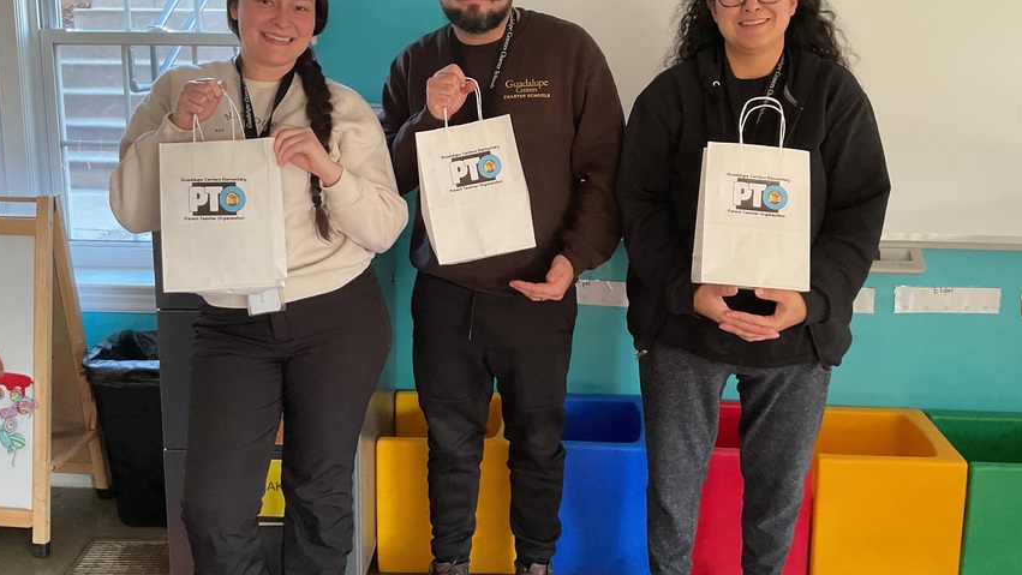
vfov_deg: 31.1
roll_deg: +0.2
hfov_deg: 52.8
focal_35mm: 38
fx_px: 1030
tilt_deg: -10.5
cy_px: 210
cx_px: 506
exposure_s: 1/60
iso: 160
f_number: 1.8
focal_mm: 3
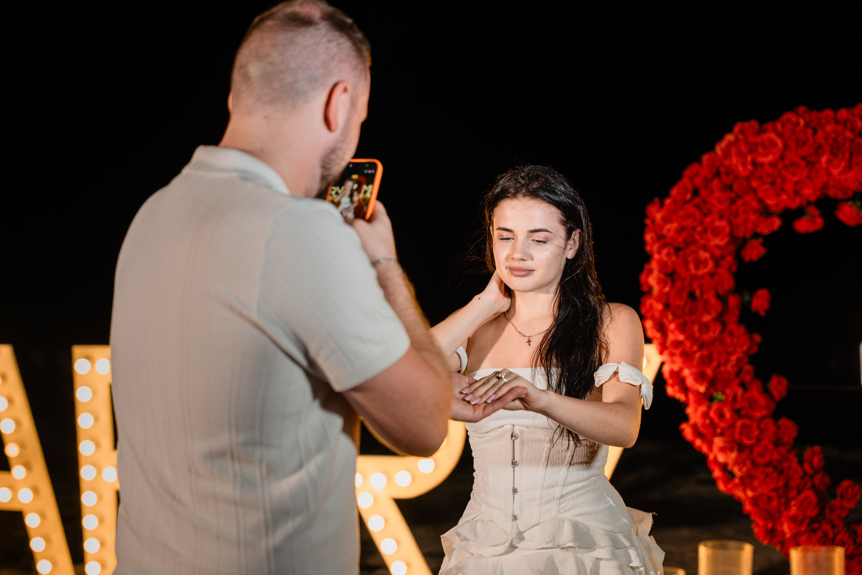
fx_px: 1871
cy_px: 254
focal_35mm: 78
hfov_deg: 25.9
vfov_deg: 17.5
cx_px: 381
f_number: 2.8
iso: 1250
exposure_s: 1/160
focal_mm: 70
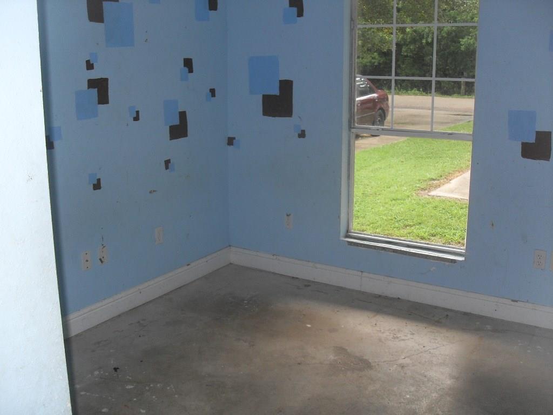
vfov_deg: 38.7
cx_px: 276
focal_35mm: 37
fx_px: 591
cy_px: 208
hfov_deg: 50.1
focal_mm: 6.3
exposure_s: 1/45
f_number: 2.8
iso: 100
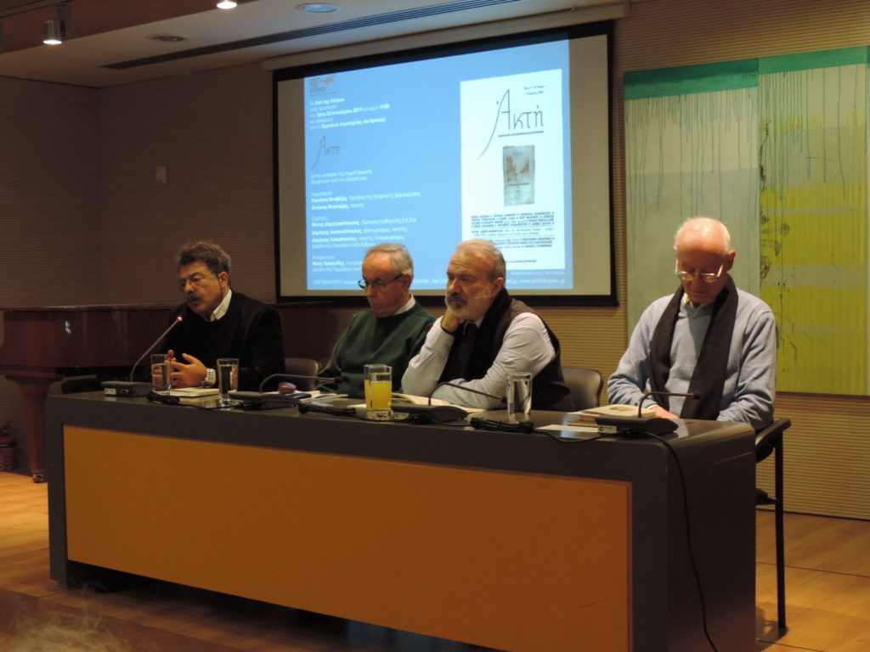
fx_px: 1257
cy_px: 326
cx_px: 435
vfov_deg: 29.1
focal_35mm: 50
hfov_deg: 38.2
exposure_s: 1/30
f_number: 3.6
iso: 400
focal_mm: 8.9
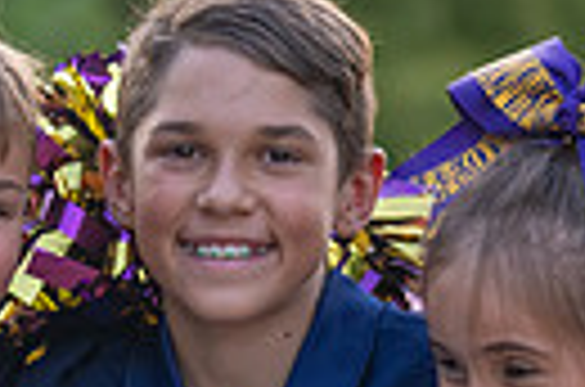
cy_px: 538
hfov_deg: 5.4
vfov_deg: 3.5
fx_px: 6241
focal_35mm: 385
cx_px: 310
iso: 500
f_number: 2.8
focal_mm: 86
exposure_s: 1/320
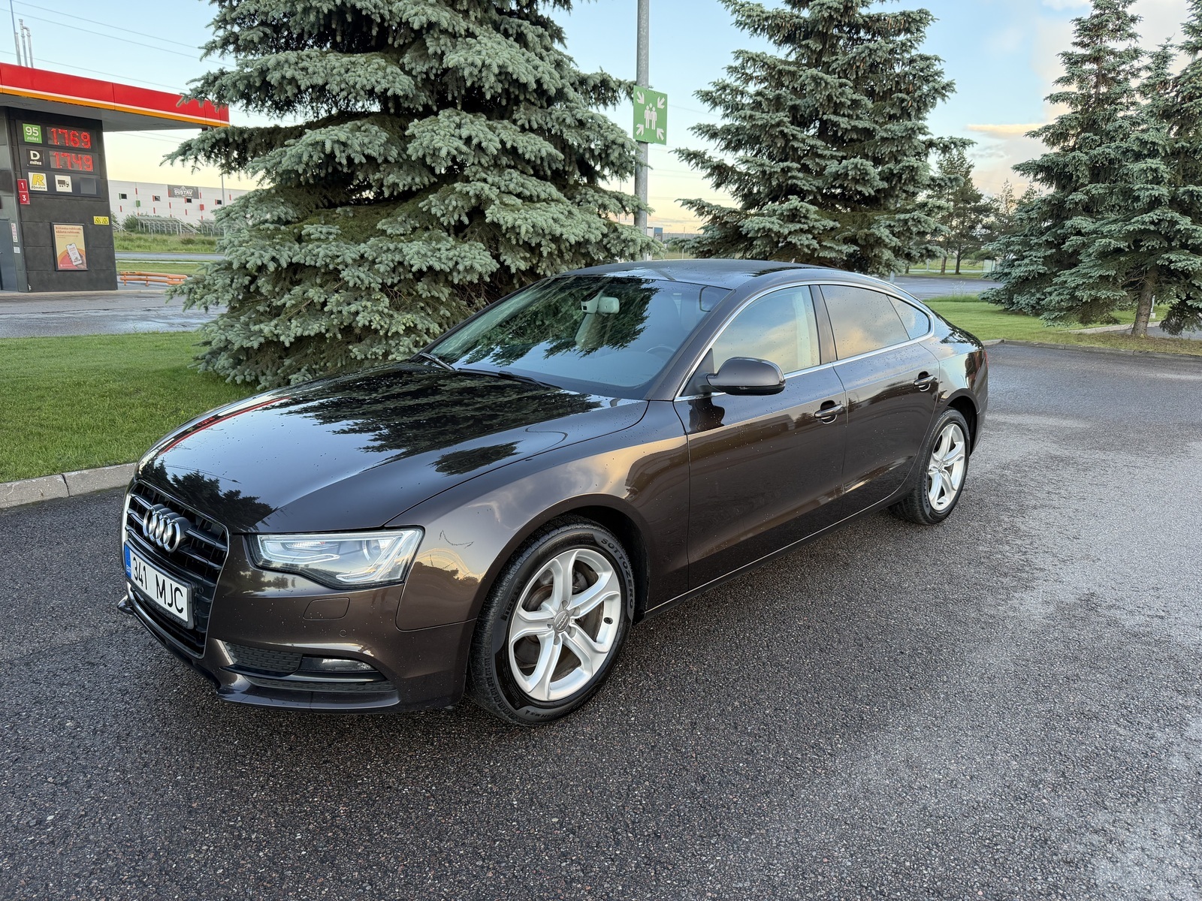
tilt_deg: -13.5
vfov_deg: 56.8
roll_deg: -1.9
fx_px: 833
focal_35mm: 24
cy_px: 450
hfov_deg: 71.6
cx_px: 601
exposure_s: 1/199
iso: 100
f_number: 1.78
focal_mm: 6.76
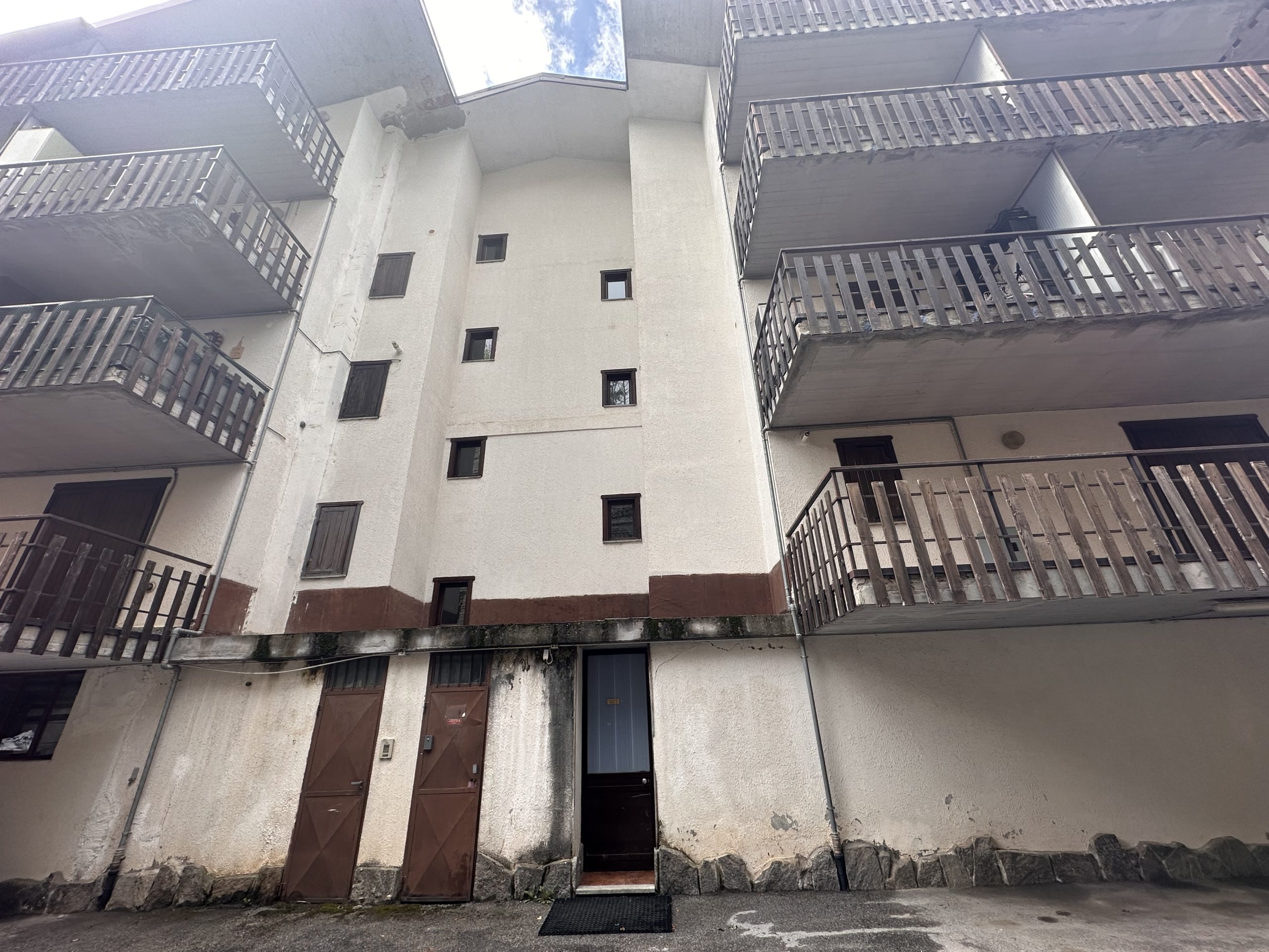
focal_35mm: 14
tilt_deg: +25.5
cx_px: 634
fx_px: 513
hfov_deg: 102.1
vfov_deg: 85.7
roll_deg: +2.6
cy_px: 476
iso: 40
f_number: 2.2
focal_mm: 2.22
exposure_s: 1/270
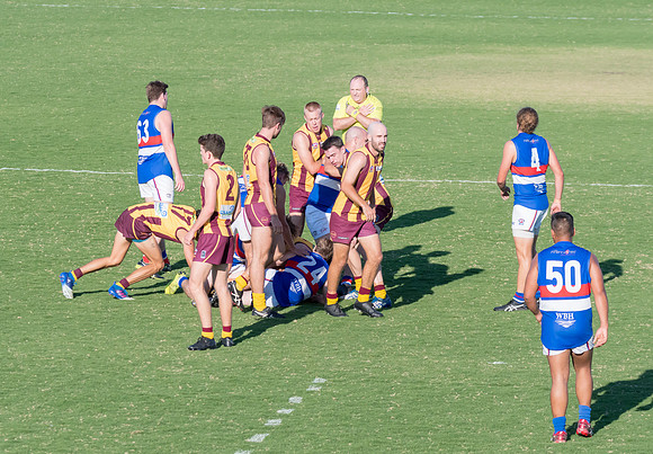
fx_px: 4858
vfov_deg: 5.3
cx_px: 294
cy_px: 234
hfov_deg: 7.7
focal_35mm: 264
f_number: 7.1
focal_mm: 160
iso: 800
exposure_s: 1/2500
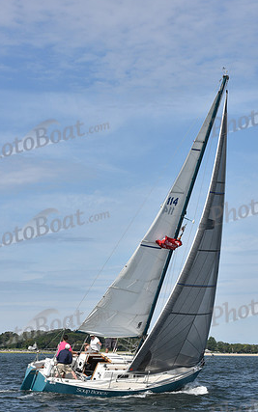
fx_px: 1091
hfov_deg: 13.5
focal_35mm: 97
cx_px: 160
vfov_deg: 21.4
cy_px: 265
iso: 320
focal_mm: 70
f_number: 10
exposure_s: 1/1000
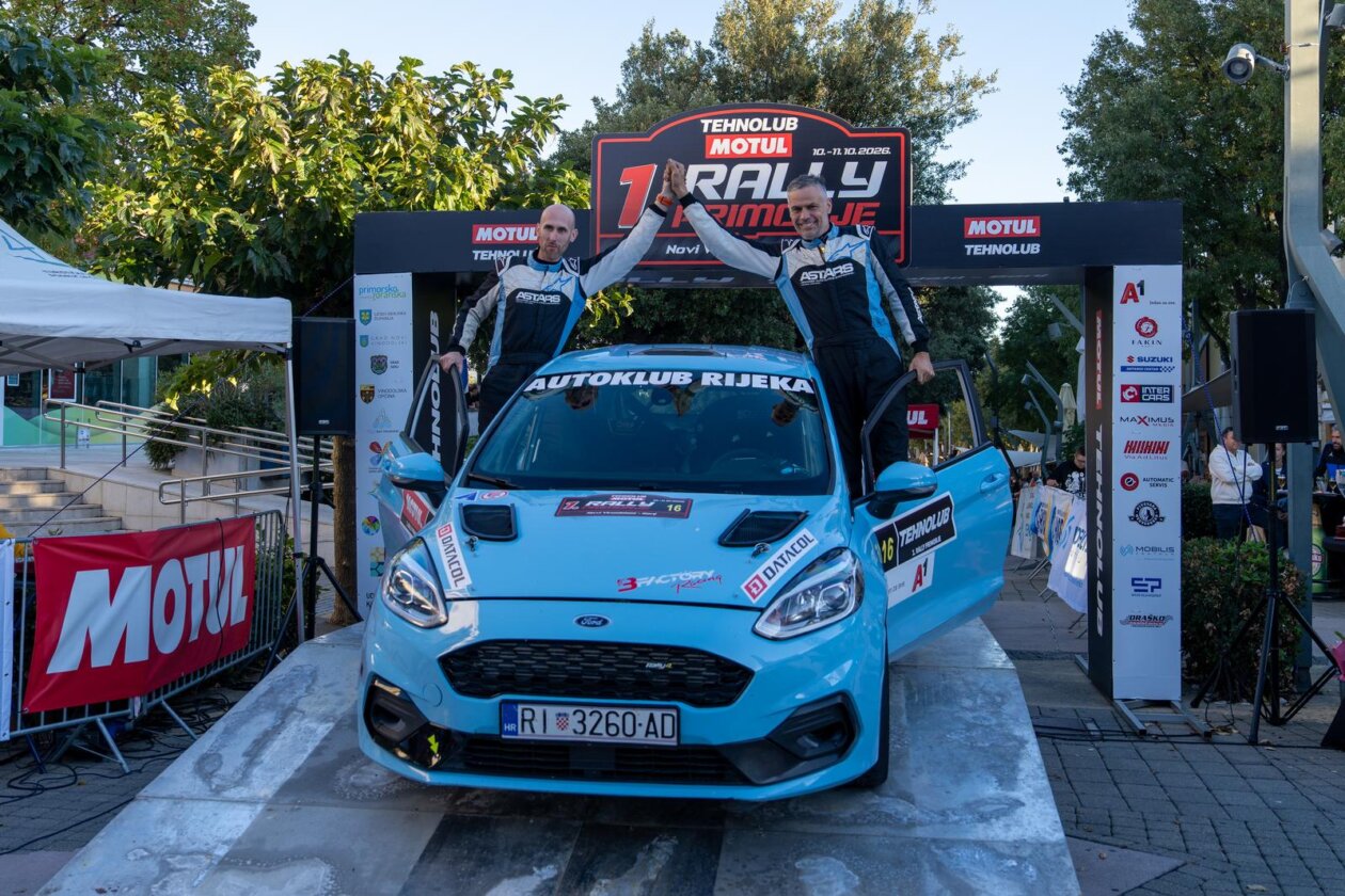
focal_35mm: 39
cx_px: 674
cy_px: 370
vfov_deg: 34.1
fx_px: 1458
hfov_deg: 49.5
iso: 100
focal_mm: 28
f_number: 4
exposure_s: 1/200
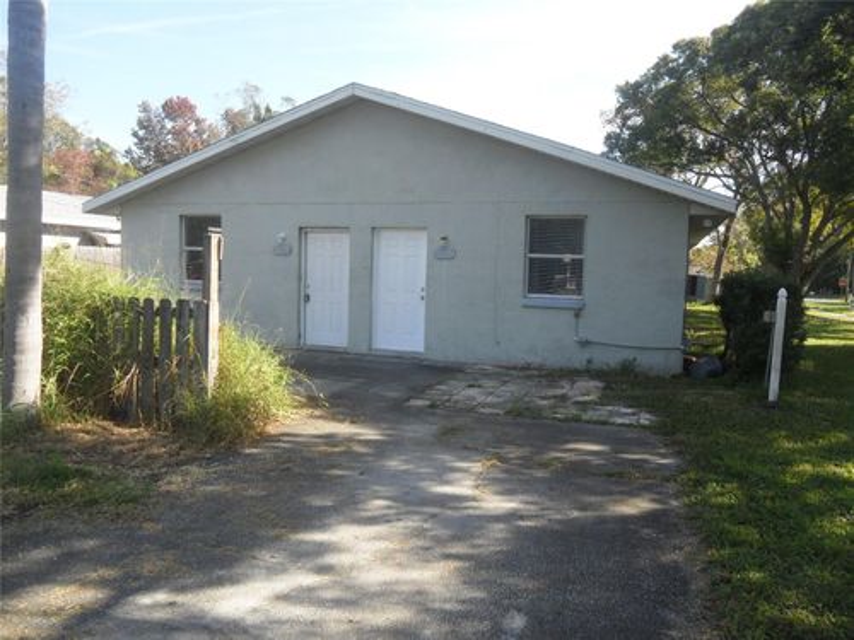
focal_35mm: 28
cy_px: 320
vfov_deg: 49.7
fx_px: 691
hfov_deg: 63.4
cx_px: 427
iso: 80
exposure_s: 1/180
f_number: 4.3
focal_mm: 5
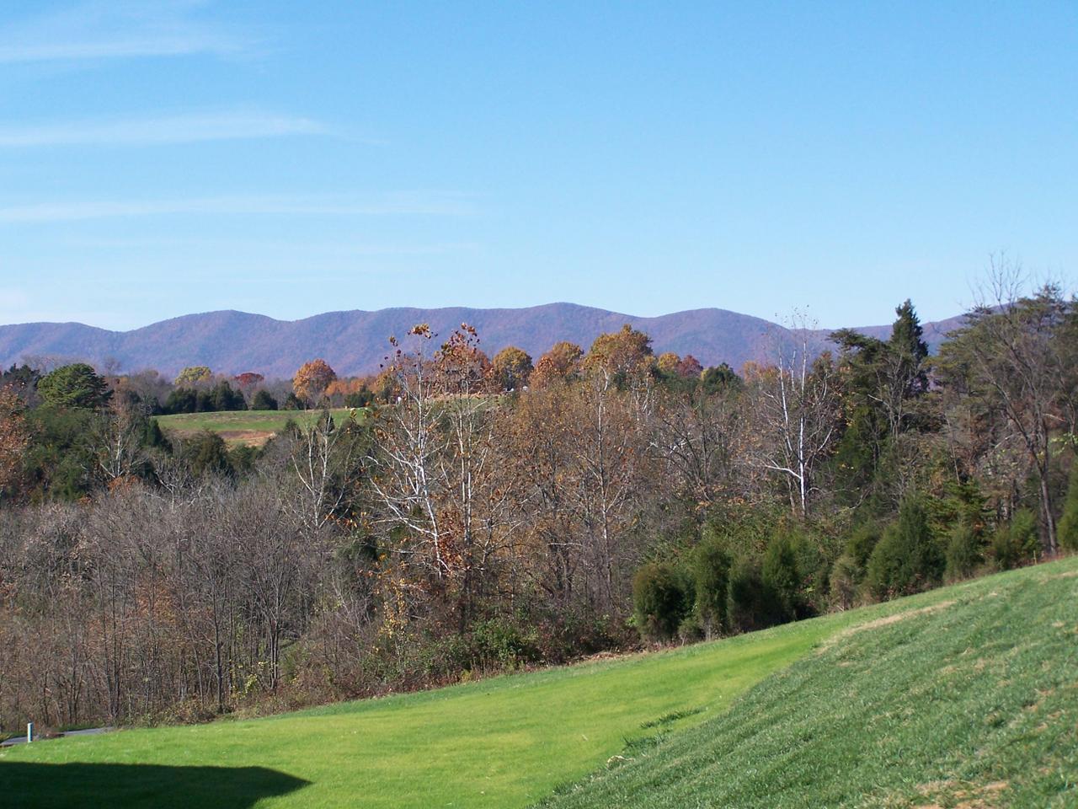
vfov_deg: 19.6
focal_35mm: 75
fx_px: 2336
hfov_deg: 26.0
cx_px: 539
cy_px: 404
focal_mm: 12.4
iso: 80
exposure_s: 1/800
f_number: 3.2
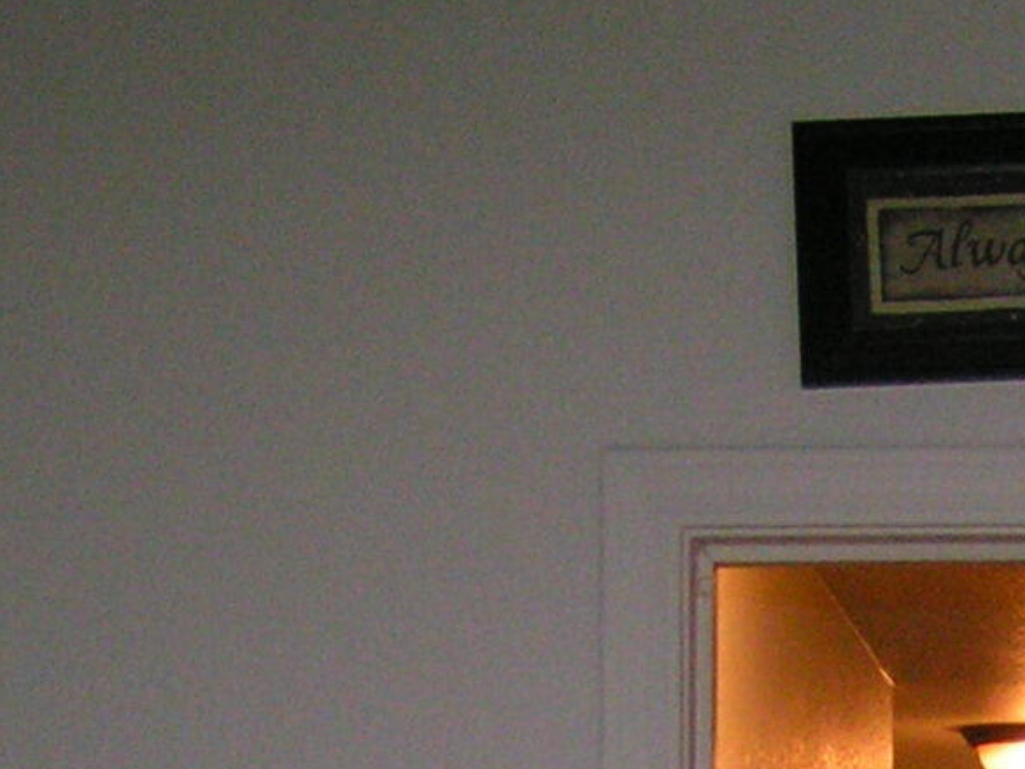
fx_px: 3939
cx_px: 1288
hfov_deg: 14.3
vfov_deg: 10.6
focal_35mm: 133
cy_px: 1300
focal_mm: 5.8
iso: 200
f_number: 2.8
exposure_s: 1/40
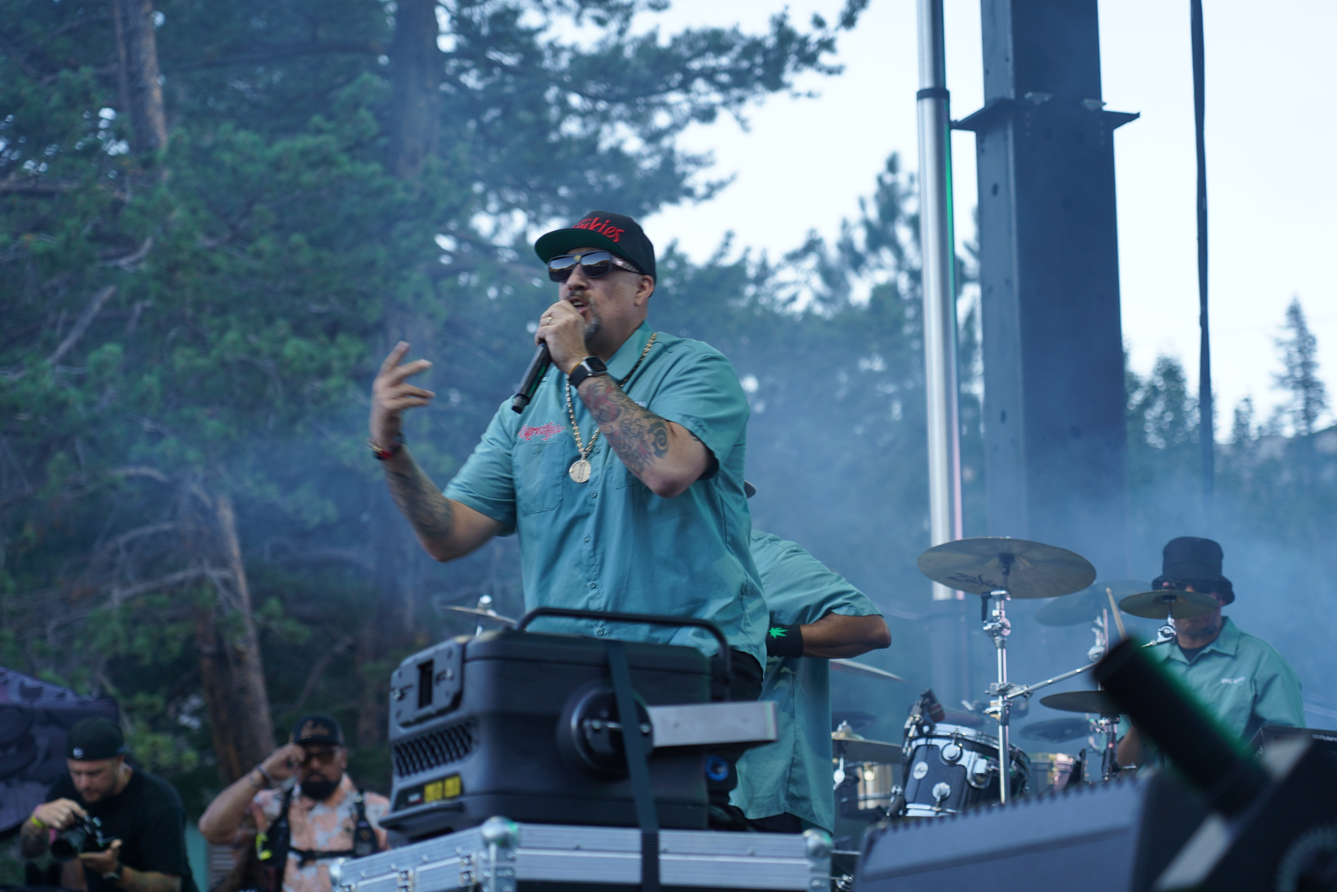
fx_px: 3899
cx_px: 668
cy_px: 446
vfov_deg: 13.0
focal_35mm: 105
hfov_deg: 19.5
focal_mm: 105
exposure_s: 1/125
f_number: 4
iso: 160
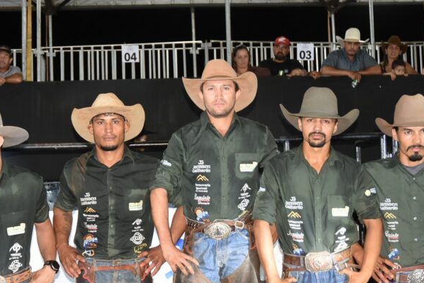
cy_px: 154
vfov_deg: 16.9
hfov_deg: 25.0
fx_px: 953
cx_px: 167
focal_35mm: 81
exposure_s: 1/60
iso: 900
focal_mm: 31
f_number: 4
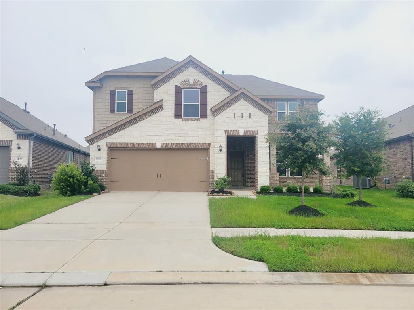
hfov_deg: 67.3
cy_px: 155
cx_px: 207
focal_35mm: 26
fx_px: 311
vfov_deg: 53.1
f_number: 1.8
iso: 40
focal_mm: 5.4
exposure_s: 1/3829
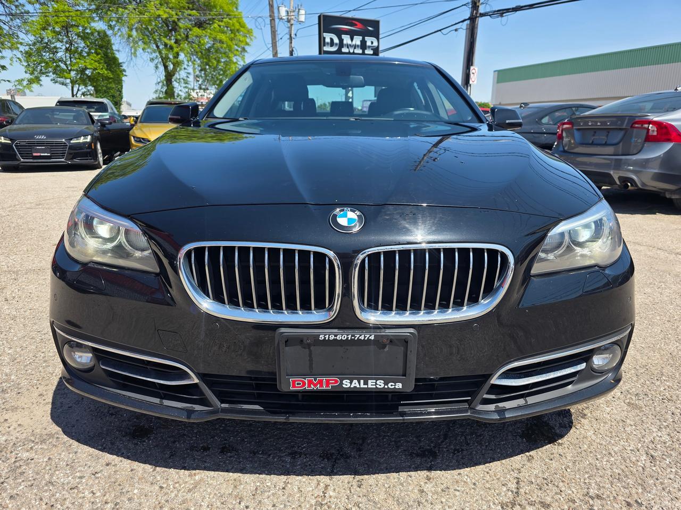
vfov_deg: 58.9
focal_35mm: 23
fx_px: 452
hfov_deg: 73.9
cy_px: 255
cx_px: 340
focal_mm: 6.3
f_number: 1.7
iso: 40
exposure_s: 1/1425
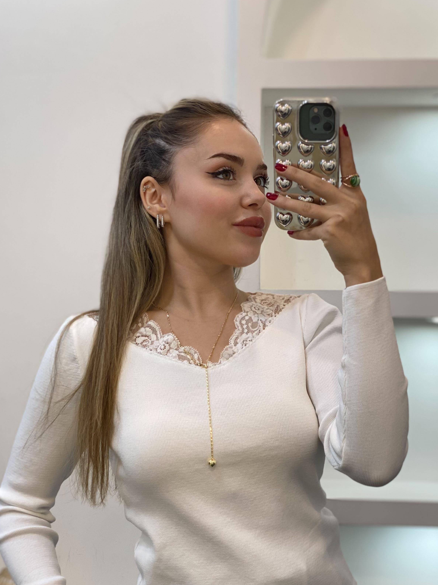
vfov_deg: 29.3
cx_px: 199
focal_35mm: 66
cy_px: 357
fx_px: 1113
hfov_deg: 22.2
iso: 80
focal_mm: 6
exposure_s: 1/100
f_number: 2
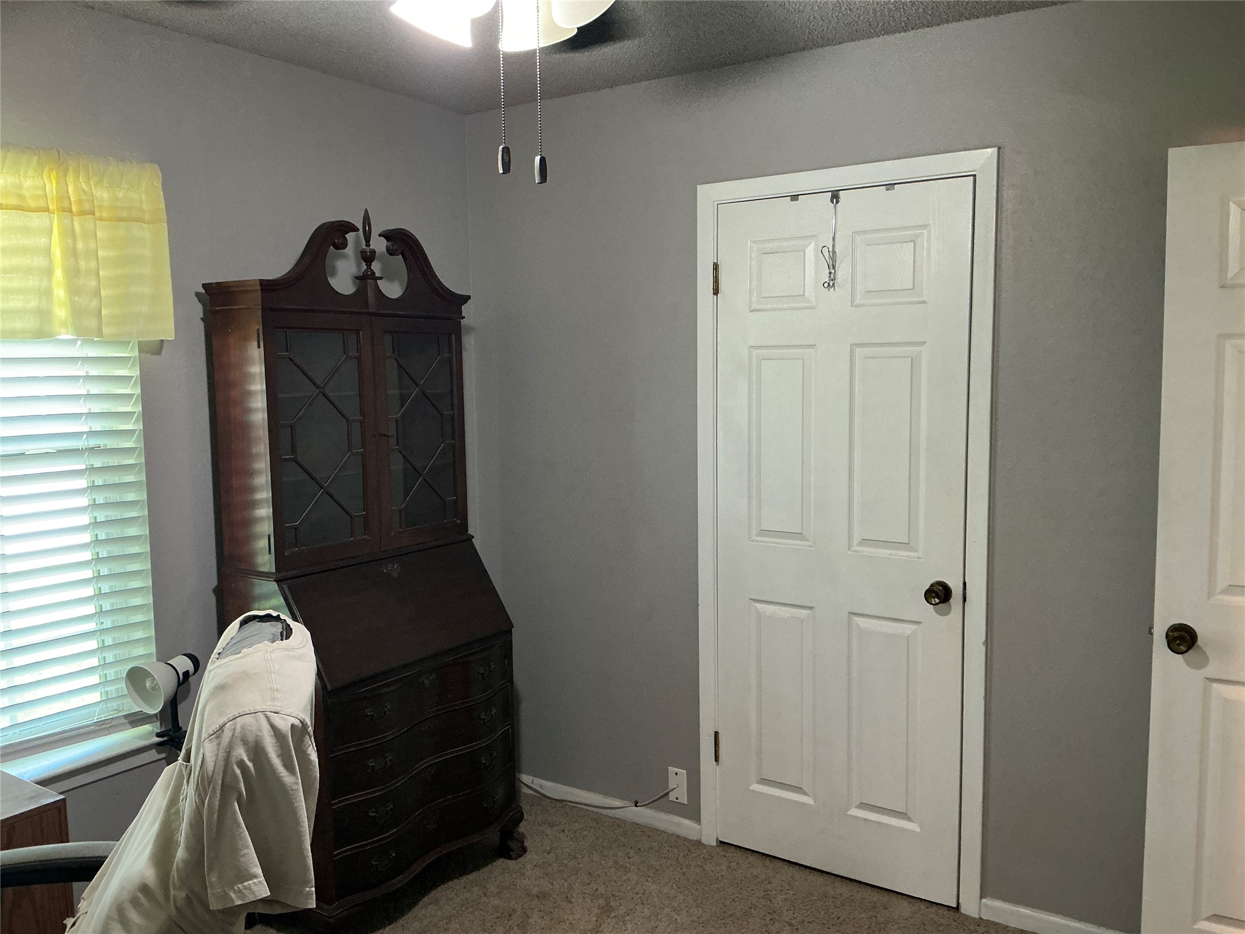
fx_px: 1007
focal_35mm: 28
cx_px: 622
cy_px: 467
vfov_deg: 49.7
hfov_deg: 63.4
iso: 250
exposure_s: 1/40
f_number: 1.8
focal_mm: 3
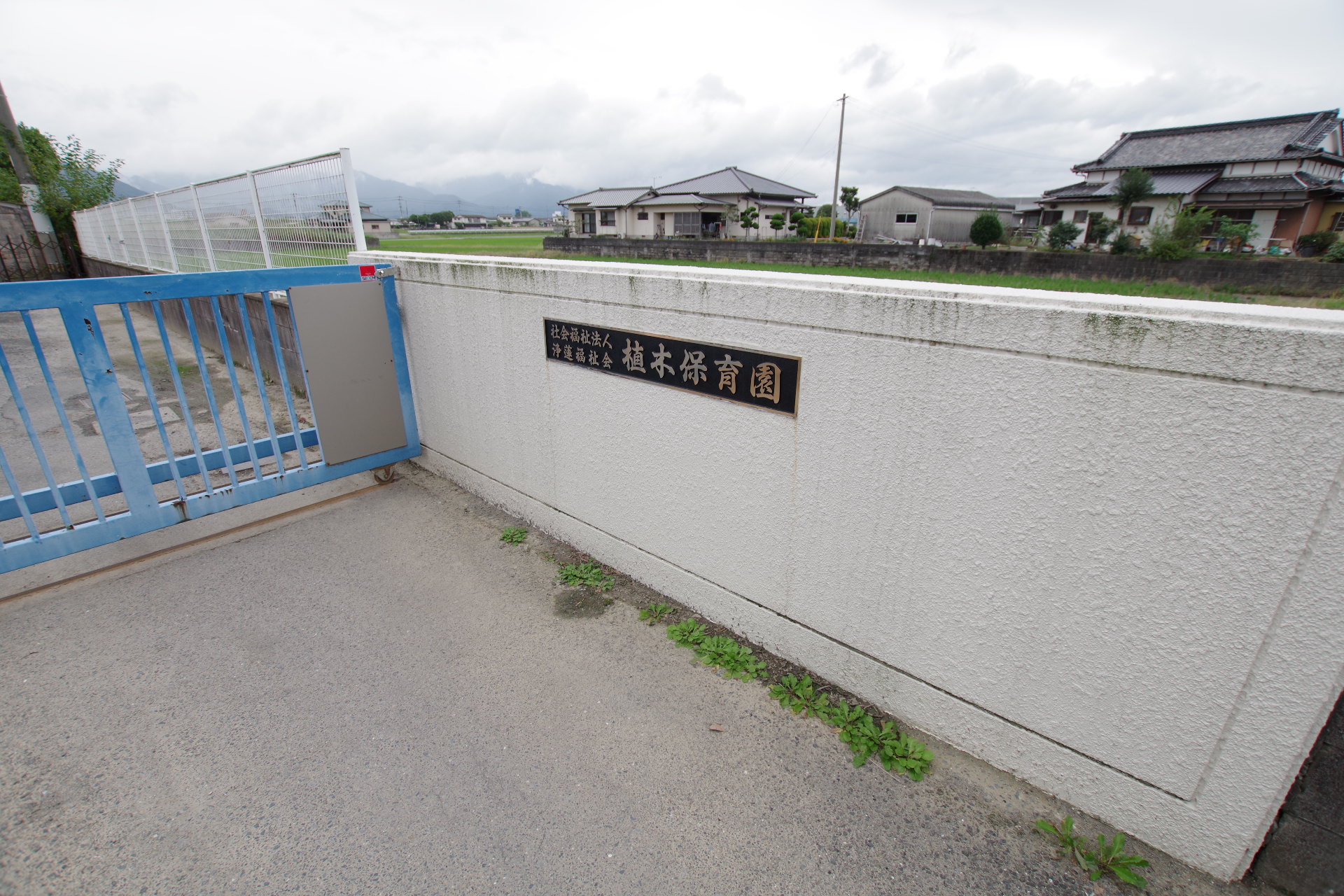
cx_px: 672
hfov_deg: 100.4
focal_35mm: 15
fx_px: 560
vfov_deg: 77.3
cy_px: 448
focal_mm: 10
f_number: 4.5
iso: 200
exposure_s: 1/200
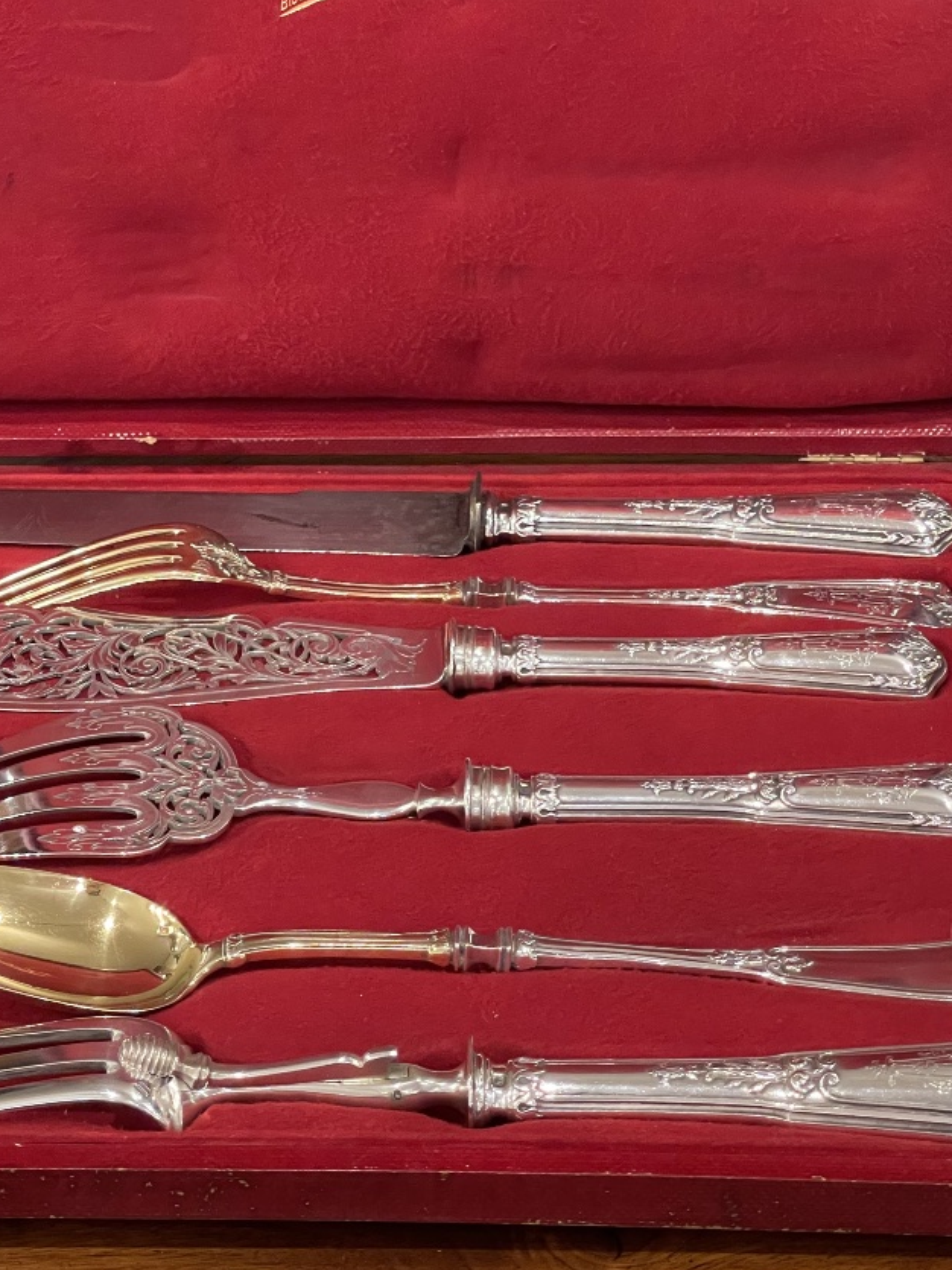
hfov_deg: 16.0
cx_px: 395
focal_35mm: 92
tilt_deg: -32.2
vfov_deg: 21.2
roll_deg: +2.7
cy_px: 400
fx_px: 3374
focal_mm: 7.5
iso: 800
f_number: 2.2
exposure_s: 1/50
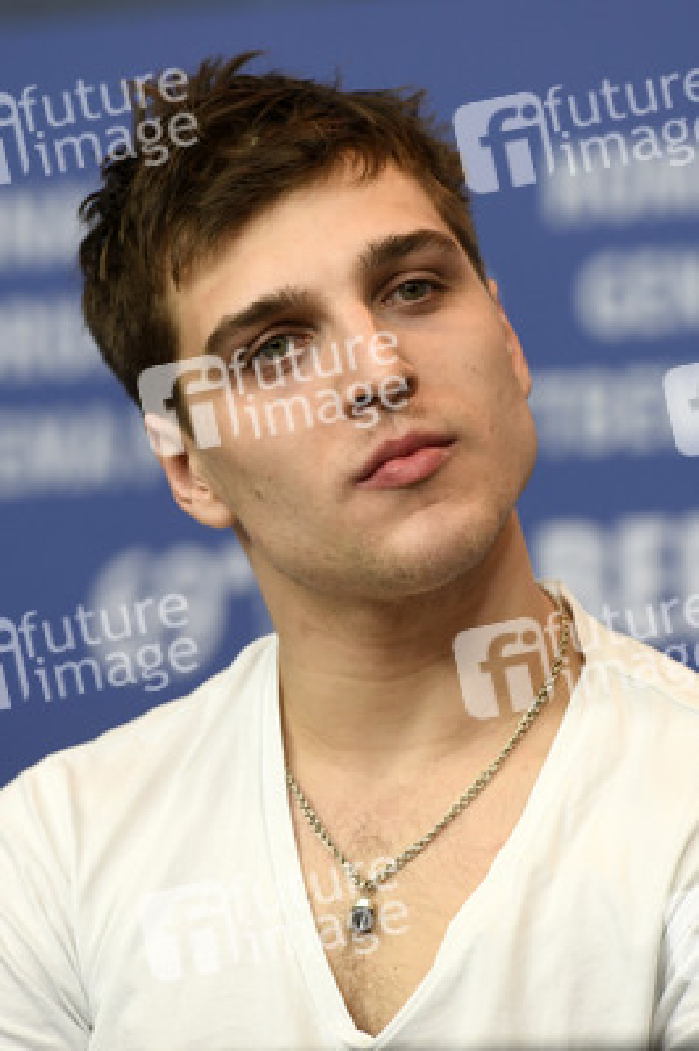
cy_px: 526
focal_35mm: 200
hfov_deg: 6.9
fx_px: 5835
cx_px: 350
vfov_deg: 10.3
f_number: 3.5
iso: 1000
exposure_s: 1/250
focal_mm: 200
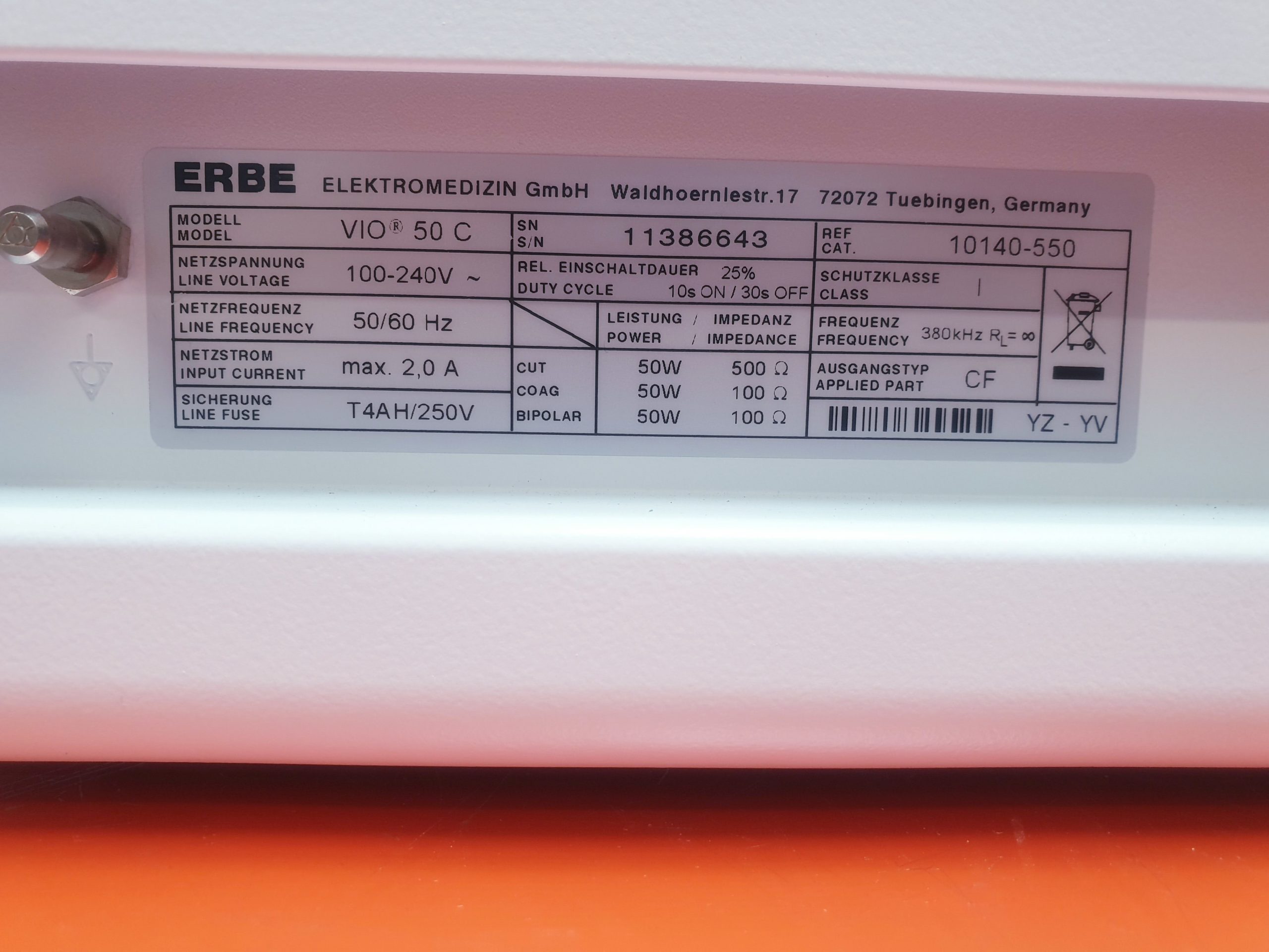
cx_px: 634
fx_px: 953
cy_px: 476
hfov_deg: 67.3
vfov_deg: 53.1
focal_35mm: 26
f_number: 2.4
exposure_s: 1/50
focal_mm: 4.3
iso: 160
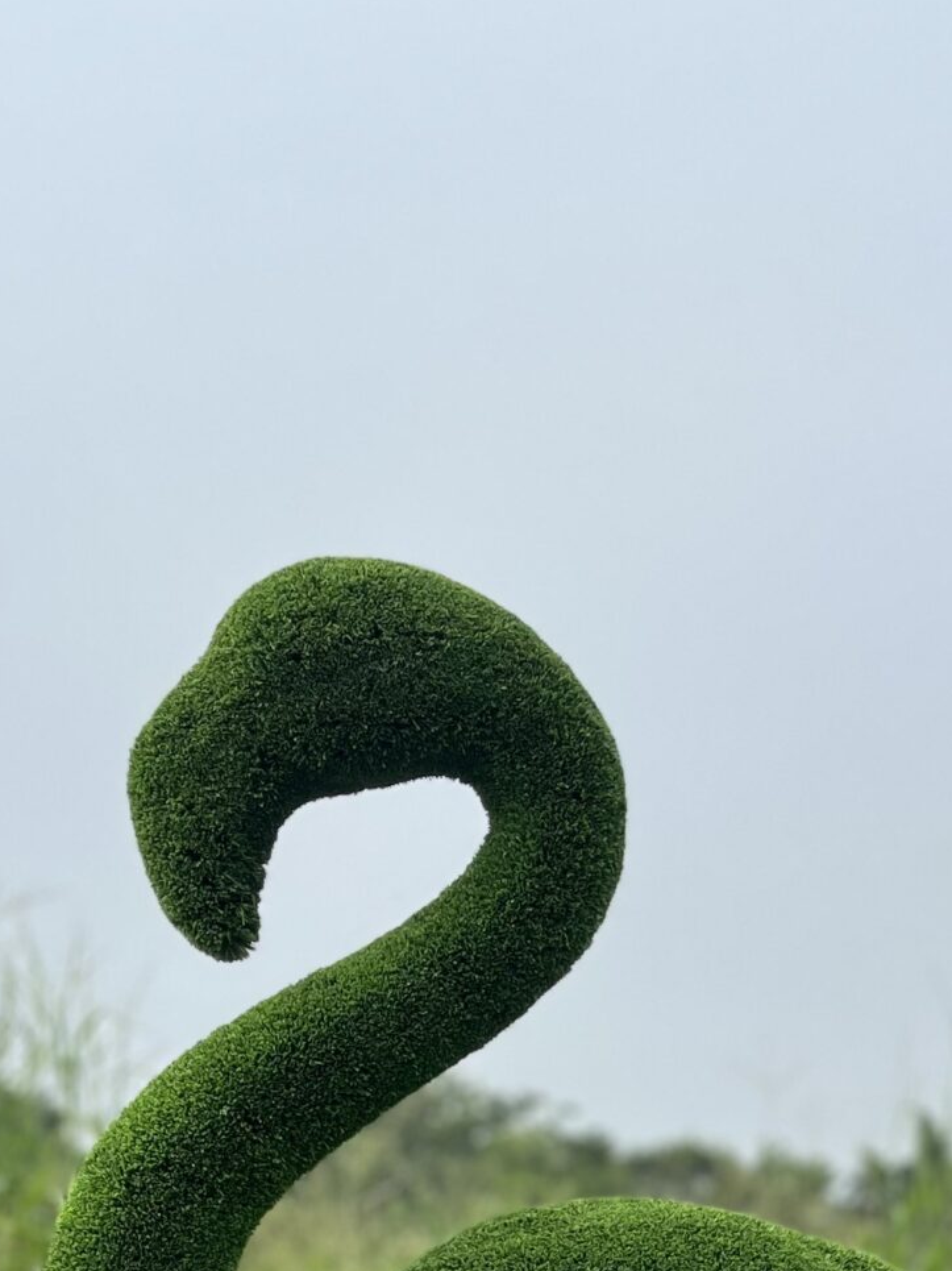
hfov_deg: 21.2
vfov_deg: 25.7
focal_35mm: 69
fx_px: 2532
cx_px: 620
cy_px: 1466
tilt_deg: -1.7
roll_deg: -0.3
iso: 50
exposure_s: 1/3135
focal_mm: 5.1
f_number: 1.6
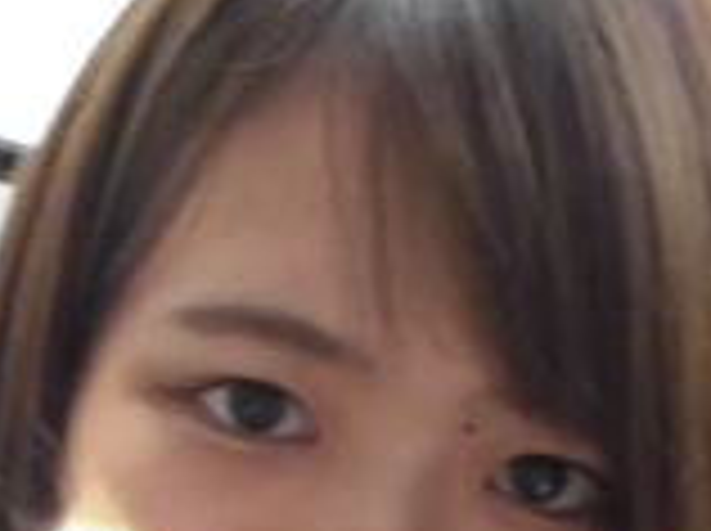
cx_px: 297
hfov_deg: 19.8
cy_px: 819
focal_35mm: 99
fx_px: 2030
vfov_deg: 13.9
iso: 400
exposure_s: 1/25
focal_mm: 4.6
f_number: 3.5
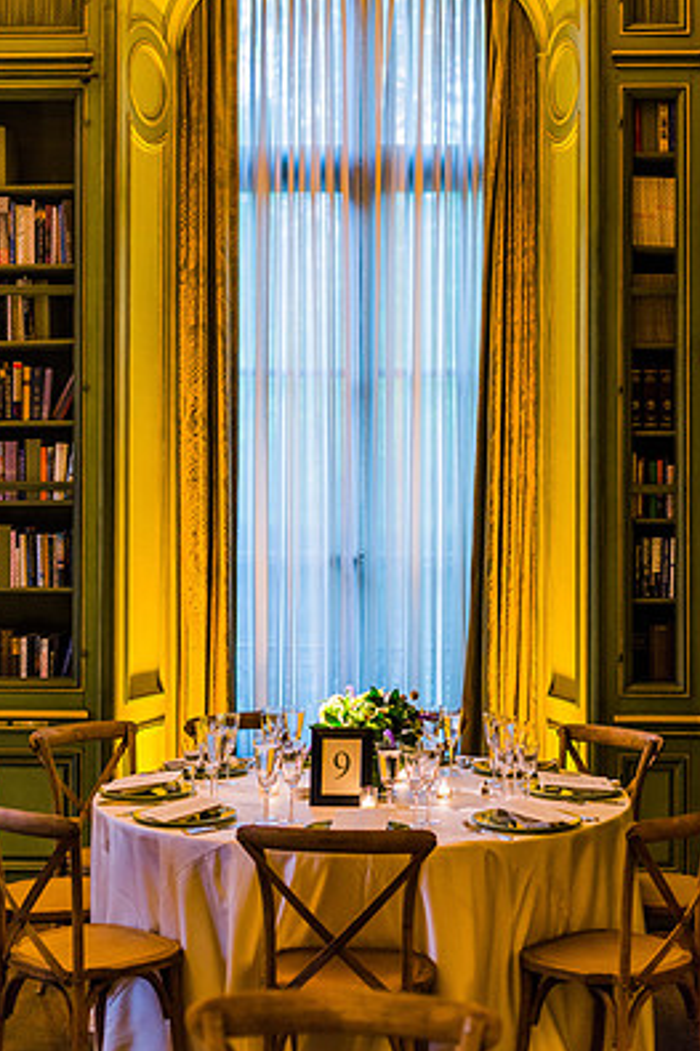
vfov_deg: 35.0
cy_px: 463
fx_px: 1664
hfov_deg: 23.8
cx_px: 362
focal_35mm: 57
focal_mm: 50
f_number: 2
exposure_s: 1/100
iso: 800
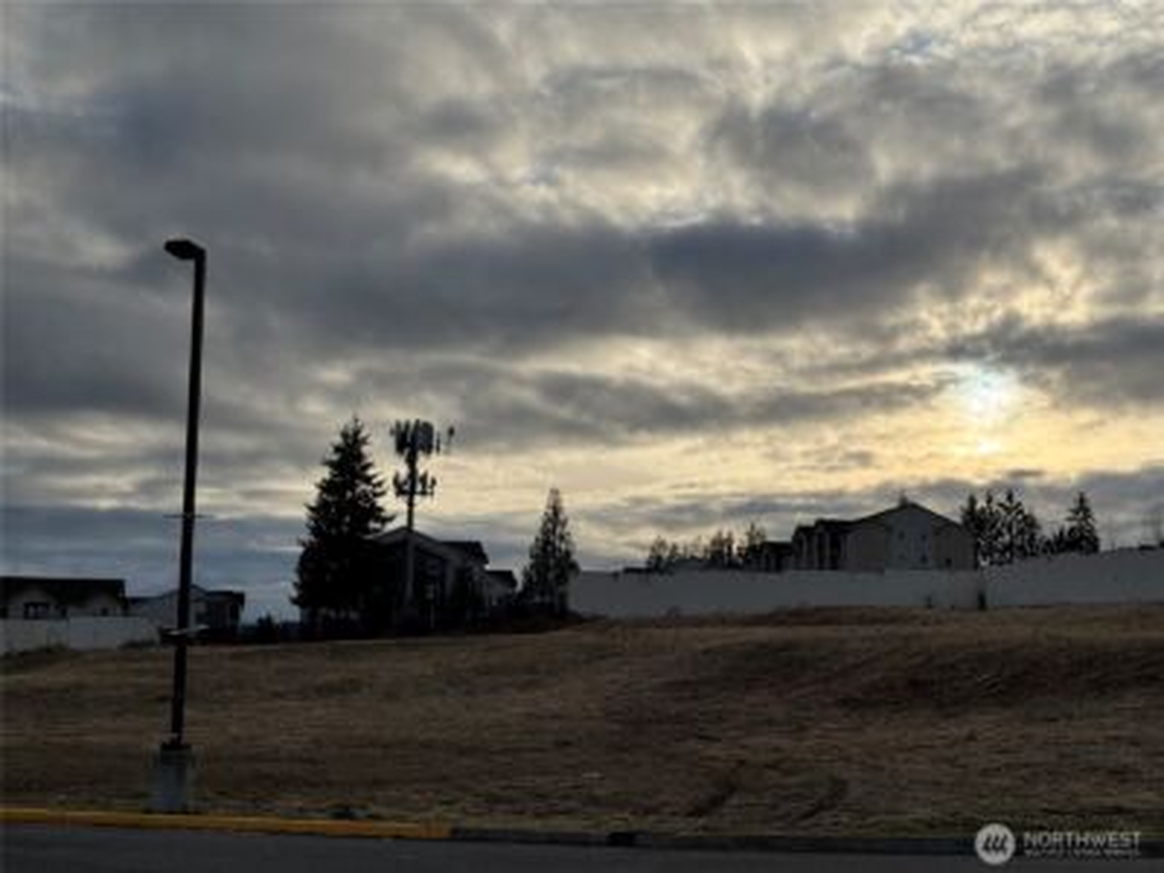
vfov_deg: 30.3
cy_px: 436
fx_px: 1614
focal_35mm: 48
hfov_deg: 39.7
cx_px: 582
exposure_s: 1/10526
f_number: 1.78
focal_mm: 6.76
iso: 64
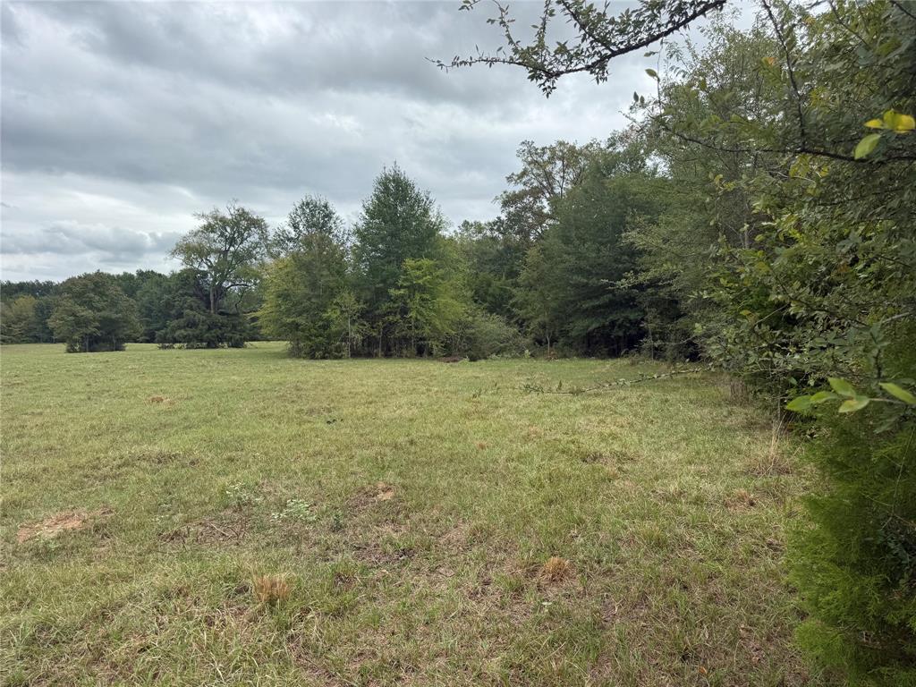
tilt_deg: -1.9
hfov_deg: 71.6
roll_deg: +2.5
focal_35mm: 24
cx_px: 458
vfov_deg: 56.8
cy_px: 344
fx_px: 635
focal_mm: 6.76
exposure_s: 1/2299
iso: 80
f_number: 1.78
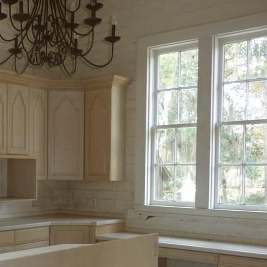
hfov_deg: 30.4
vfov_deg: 31.1
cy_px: 198
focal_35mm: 54
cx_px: 33
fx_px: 471
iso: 160
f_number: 3.3
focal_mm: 4.7
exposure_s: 1/30
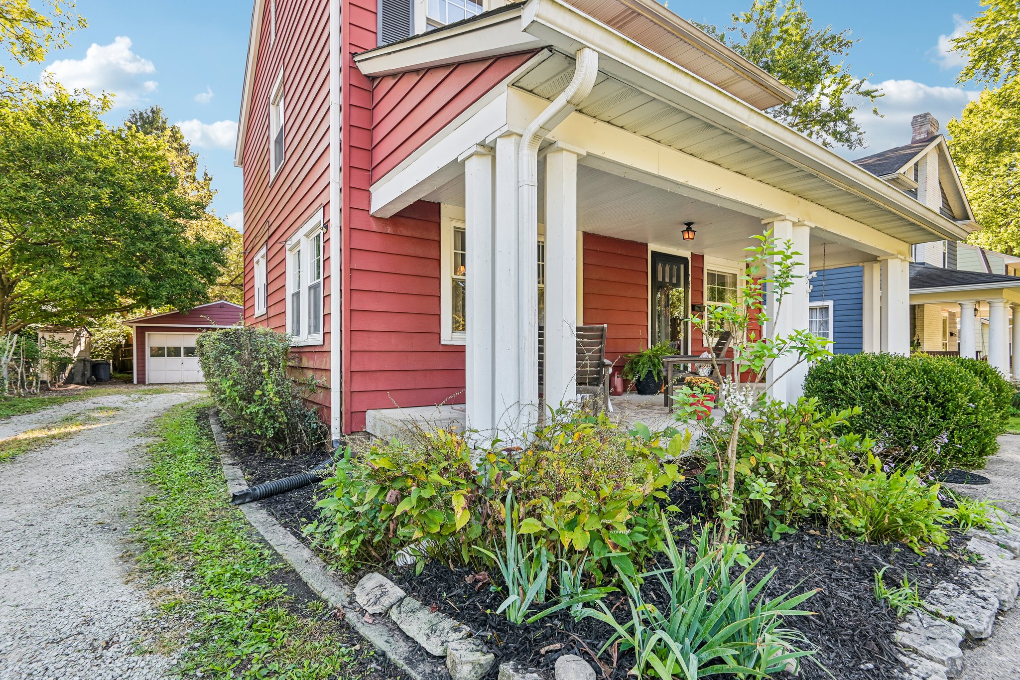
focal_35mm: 16
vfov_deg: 73.7
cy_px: 340
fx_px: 453
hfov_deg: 96.7
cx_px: 510
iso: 100
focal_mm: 16
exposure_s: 1/20
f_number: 8
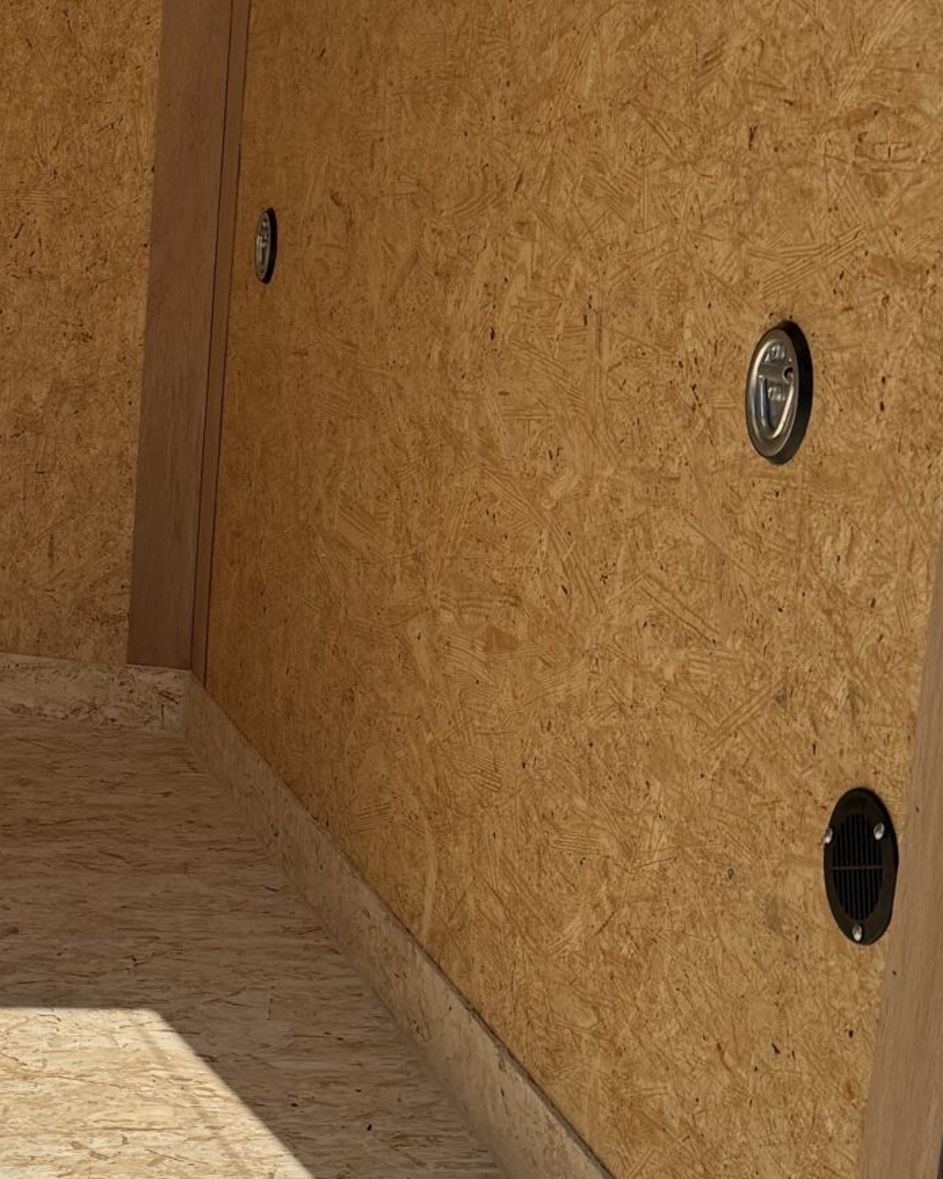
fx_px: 2408
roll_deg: -0.3
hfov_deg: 20.1
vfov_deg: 27.5
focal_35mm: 69
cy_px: 706
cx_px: -313
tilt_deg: -12.4
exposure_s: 1/9091
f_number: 1.78
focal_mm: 6.76
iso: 80
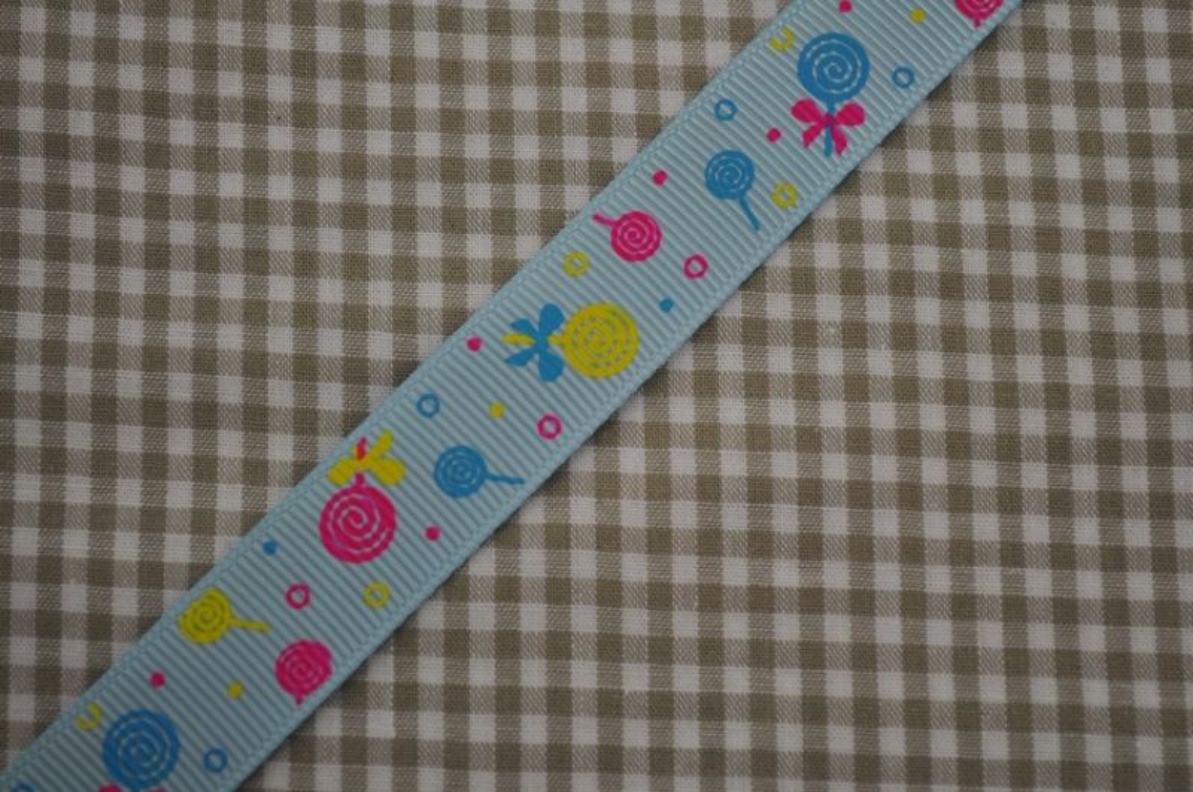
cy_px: 396
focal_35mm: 68
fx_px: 2234
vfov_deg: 20.1
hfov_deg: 29.9
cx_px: 596
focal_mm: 45
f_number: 5.3
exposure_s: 1/60
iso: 400
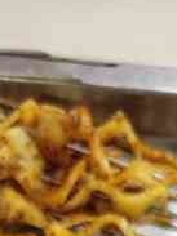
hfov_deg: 10.7
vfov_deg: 11.6
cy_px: 573
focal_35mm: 138
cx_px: 111
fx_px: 942
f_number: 1.8
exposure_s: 1/50
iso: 125
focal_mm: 5.58
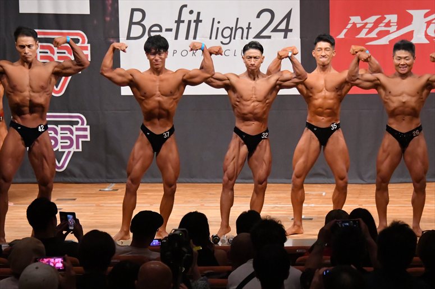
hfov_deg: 10.2
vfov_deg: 6.8
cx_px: 218
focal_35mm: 202
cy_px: 144
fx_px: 2440
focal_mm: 135
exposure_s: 1/400
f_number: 5.6
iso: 10000
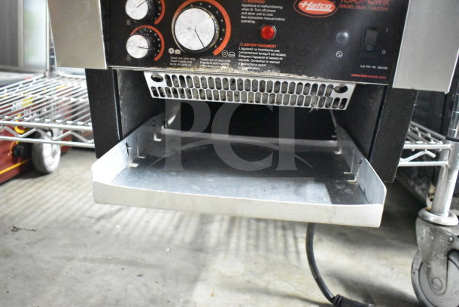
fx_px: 383
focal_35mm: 30
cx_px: 230
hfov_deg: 61.9
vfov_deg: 43.6
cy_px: 154
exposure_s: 1/30
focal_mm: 20
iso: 16000
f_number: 3.5
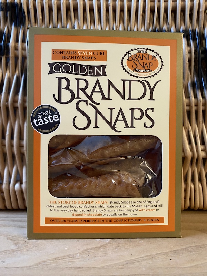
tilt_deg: +0.1
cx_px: 104
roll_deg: +0.7
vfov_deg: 67.3
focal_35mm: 26
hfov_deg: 53.1
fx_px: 207
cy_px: 138
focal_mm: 4.25
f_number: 1.8
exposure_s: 1/50
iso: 500
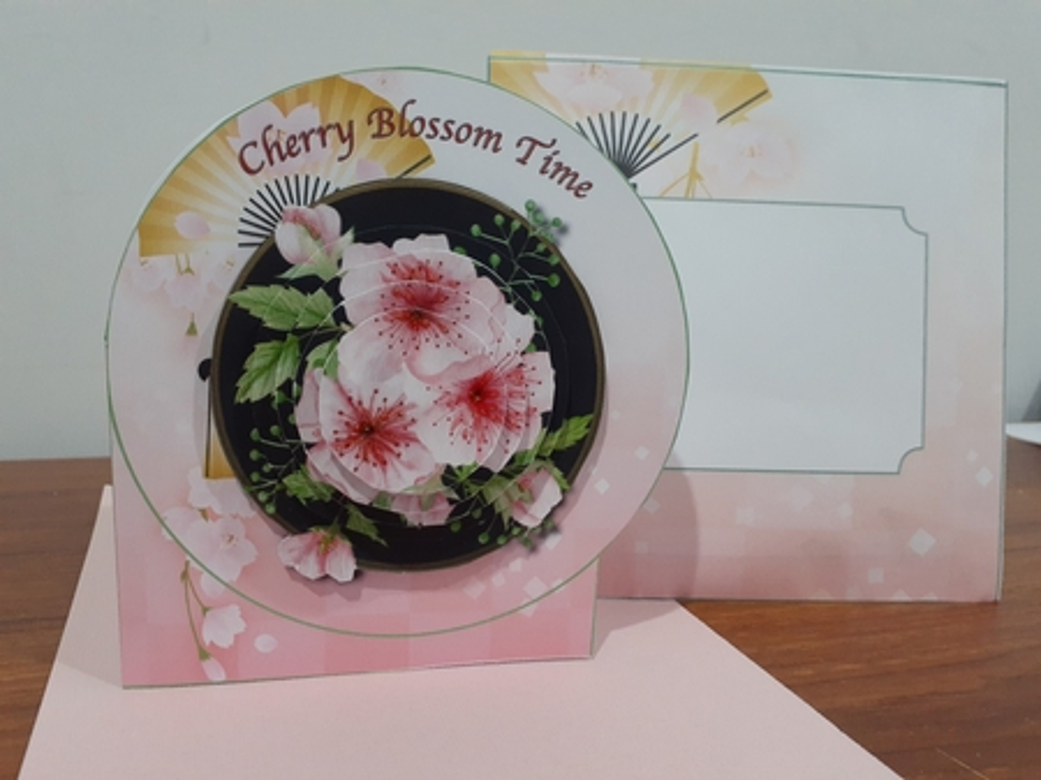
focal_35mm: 27
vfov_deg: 51.3
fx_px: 812
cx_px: 520
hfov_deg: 65.4
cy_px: 390
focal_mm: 3.6
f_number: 1.9
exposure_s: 1/50
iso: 250
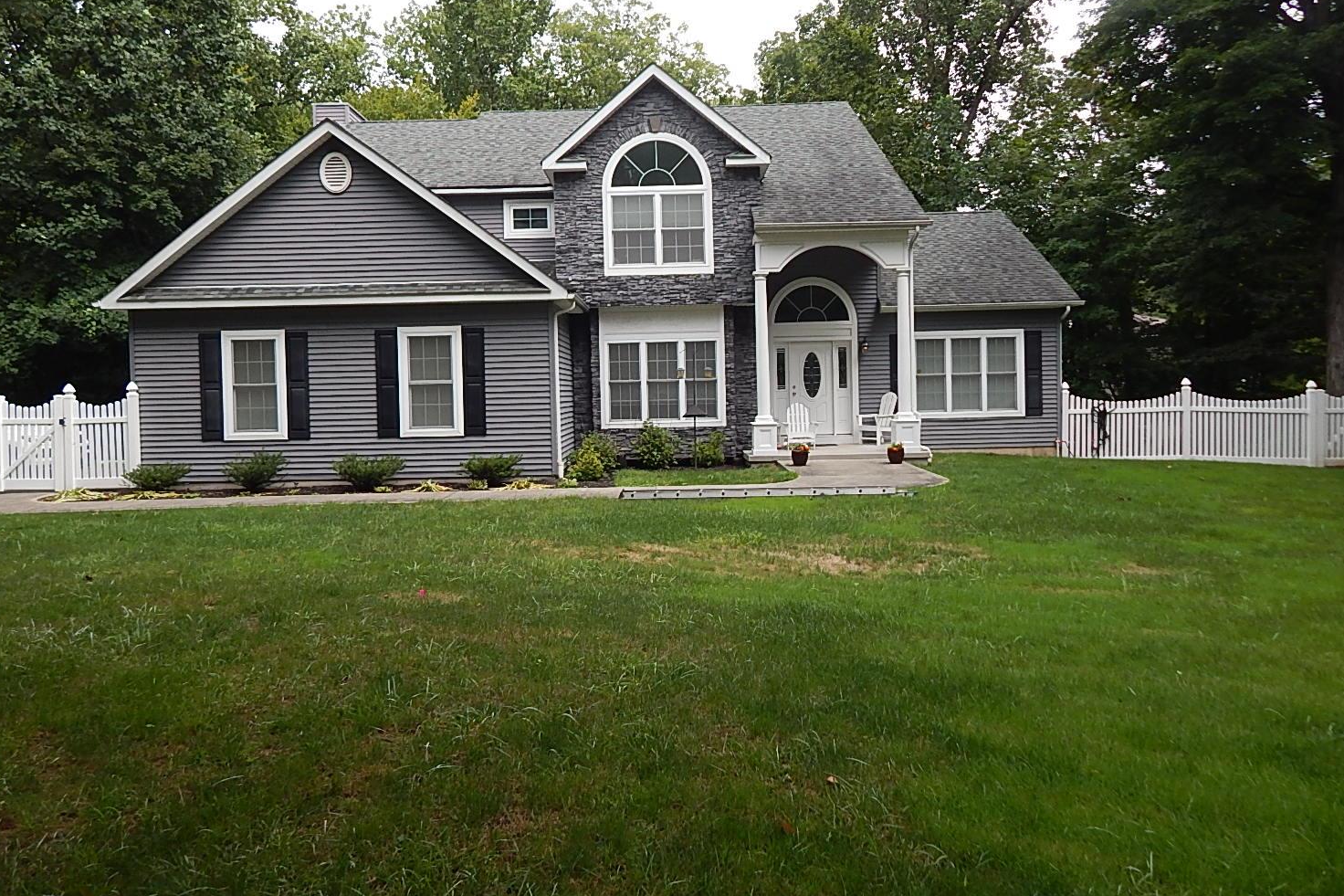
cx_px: 664
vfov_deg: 49.5
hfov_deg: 69.4
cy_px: 422
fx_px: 970
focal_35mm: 26
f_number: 3
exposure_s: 1/640
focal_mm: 4
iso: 125
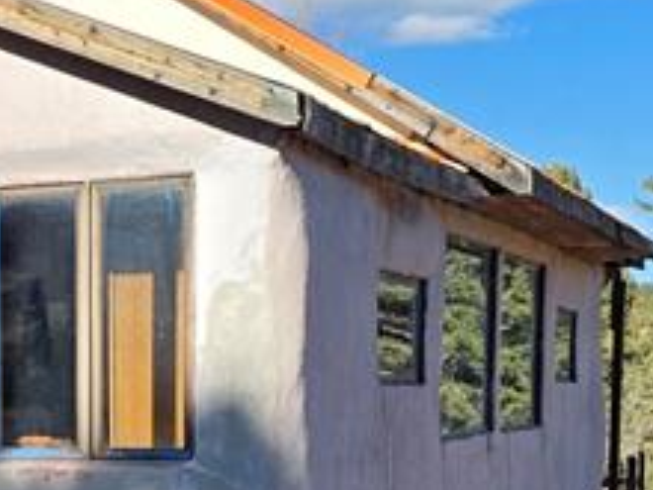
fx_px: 2018
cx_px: -83
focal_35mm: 107
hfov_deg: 17.7
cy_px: 459
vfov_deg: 13.7
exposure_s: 1/6574
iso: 80
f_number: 1.7
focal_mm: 6.25
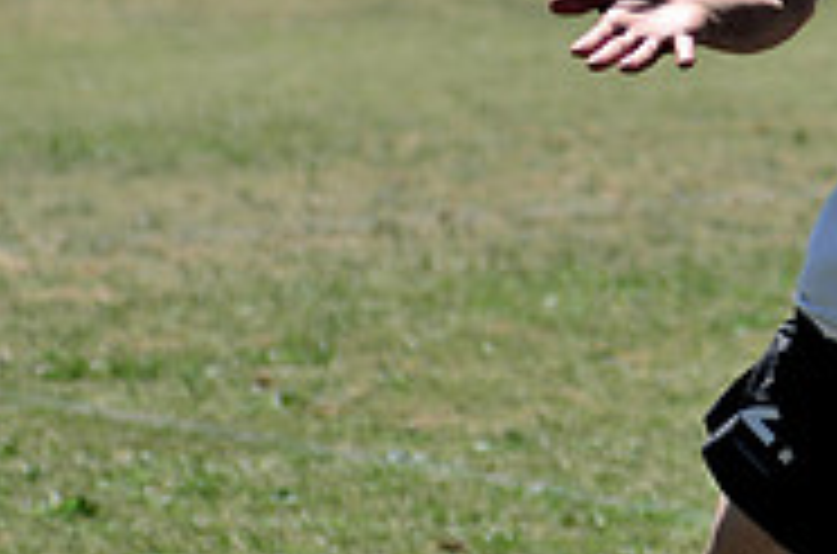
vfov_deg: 3.6
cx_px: 1035
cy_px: -162
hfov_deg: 5.5
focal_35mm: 375
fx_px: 8696
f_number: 3.5
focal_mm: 80
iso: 200
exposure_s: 1/3200
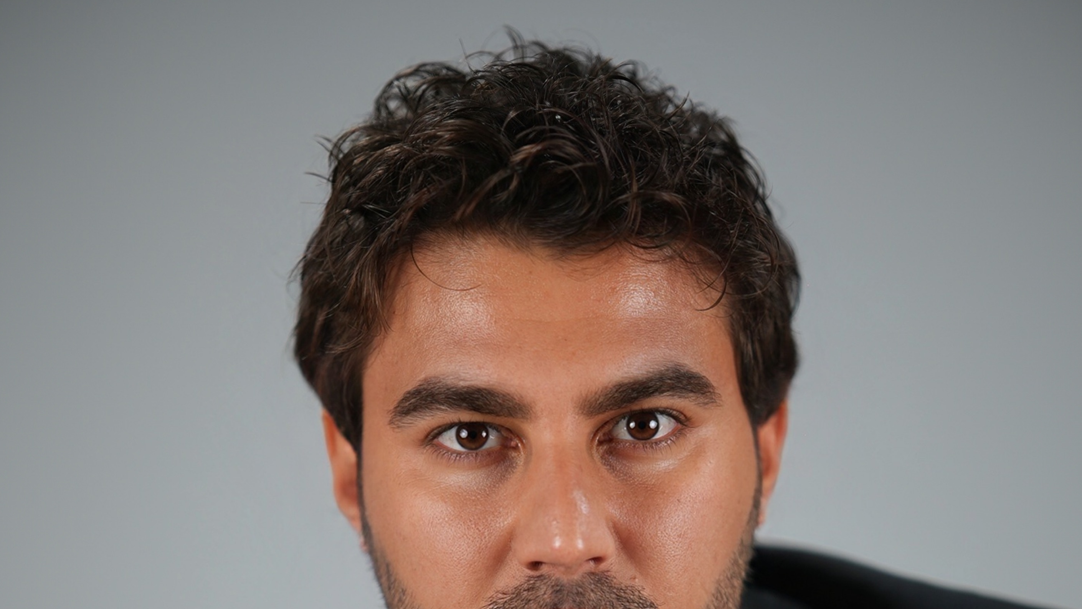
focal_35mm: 134
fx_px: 3845
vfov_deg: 8.9
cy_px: 793
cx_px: 540
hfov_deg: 16.0
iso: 160
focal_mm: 85
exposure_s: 1/500
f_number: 1.4
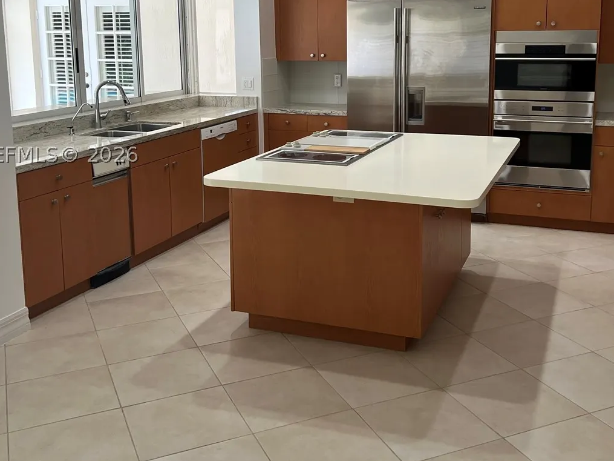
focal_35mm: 41
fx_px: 727
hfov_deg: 45.8
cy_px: 154
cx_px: 324
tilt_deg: -8.8
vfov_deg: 34.8
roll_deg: -0.1
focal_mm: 5.7
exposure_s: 1/120
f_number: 1.5
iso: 125
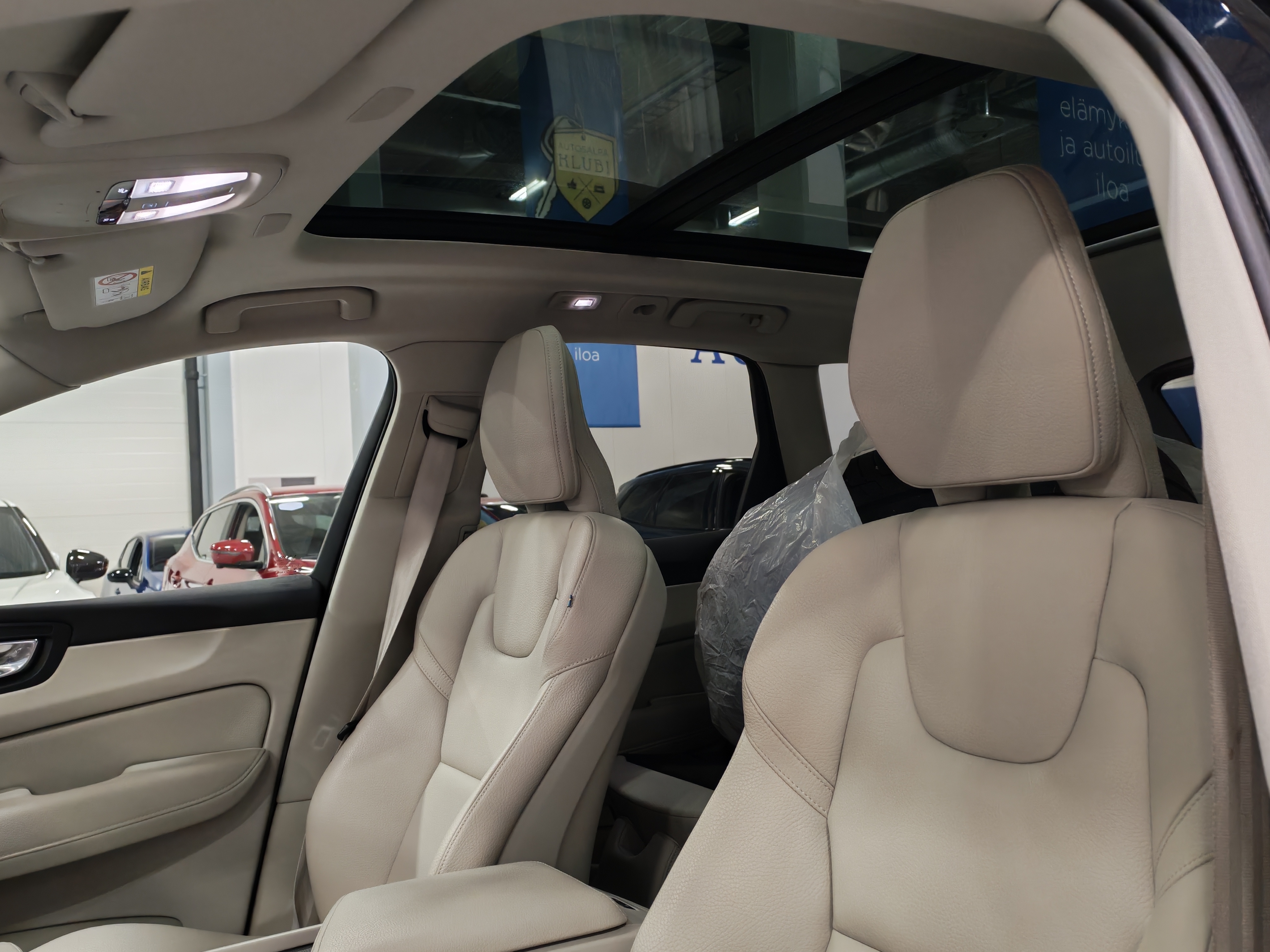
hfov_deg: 56.8
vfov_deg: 44.2
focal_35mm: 32
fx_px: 1174
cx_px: 635
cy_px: 476
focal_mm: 6.12
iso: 1250
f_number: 1.9
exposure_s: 1/100
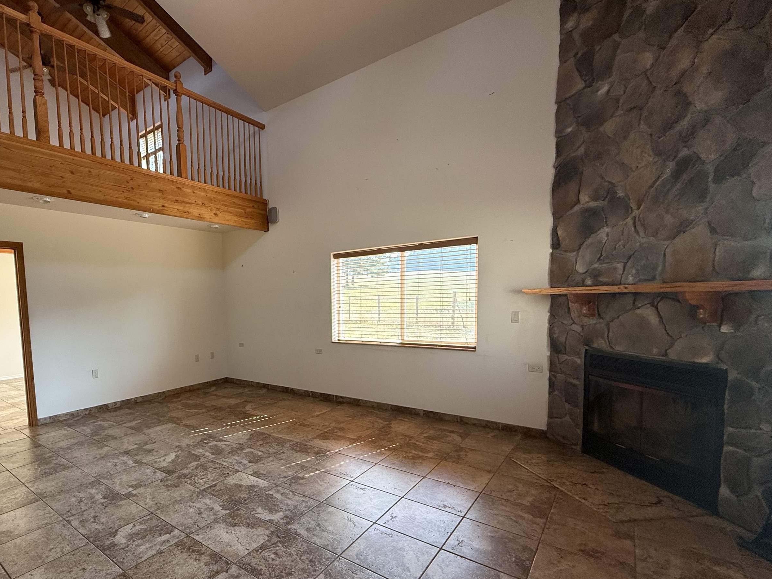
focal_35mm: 18
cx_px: 283
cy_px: 335
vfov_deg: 71.1
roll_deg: +1.7
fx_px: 401
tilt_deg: -4.6
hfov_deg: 85.8
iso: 100
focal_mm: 2.22
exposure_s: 1/99
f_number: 2.2
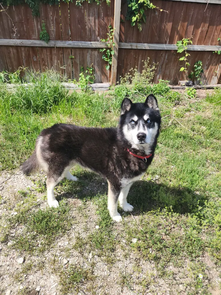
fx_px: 196
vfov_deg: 73.9
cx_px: 110
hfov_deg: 58.9
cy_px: 148
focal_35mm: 23
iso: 12
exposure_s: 1/452
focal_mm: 6.4
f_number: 1.8
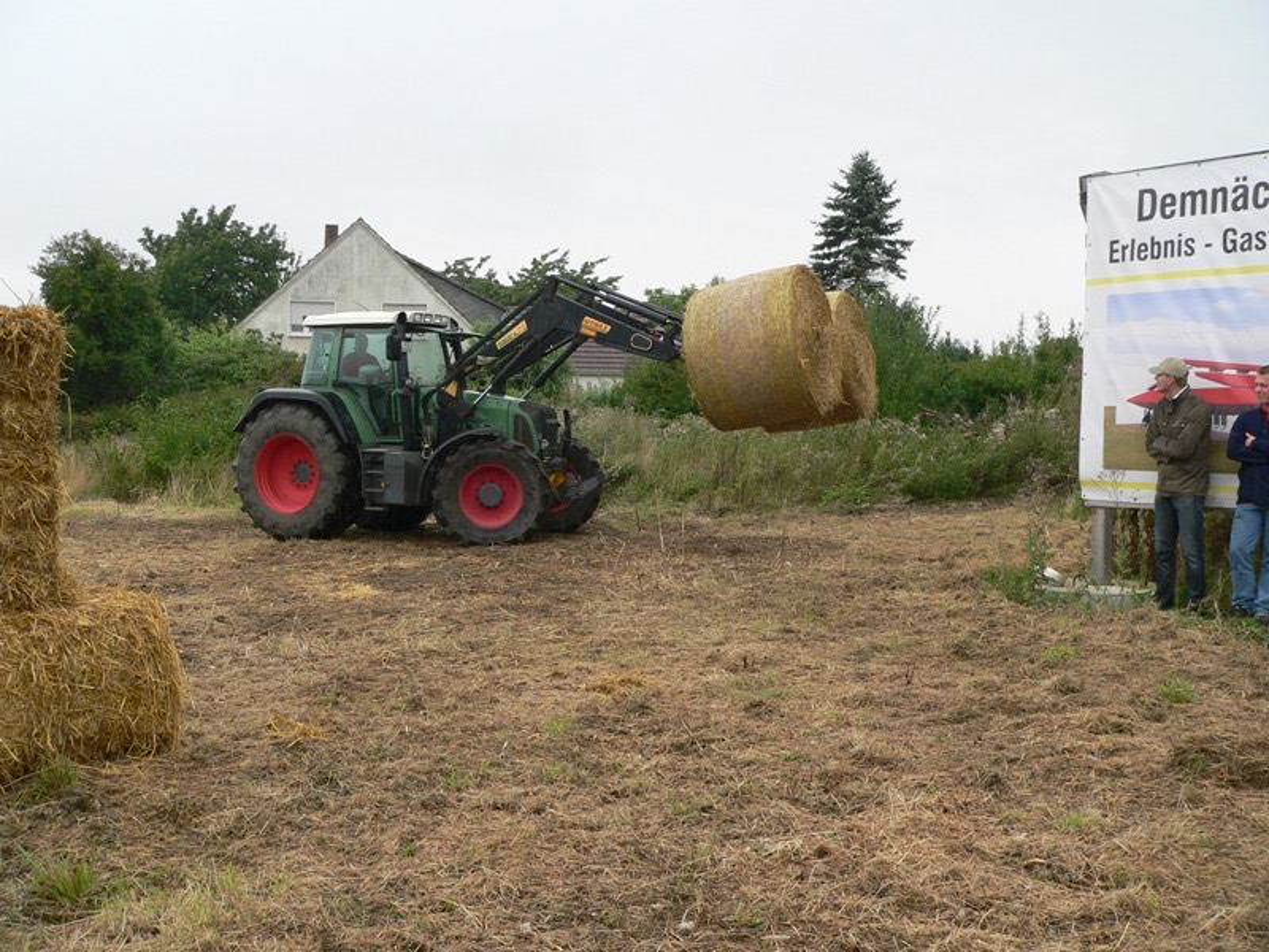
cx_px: 634
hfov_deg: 51.4
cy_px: 476
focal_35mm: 36
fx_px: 1320
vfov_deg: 39.7
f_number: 3.7
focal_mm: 6
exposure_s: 1/125
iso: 80
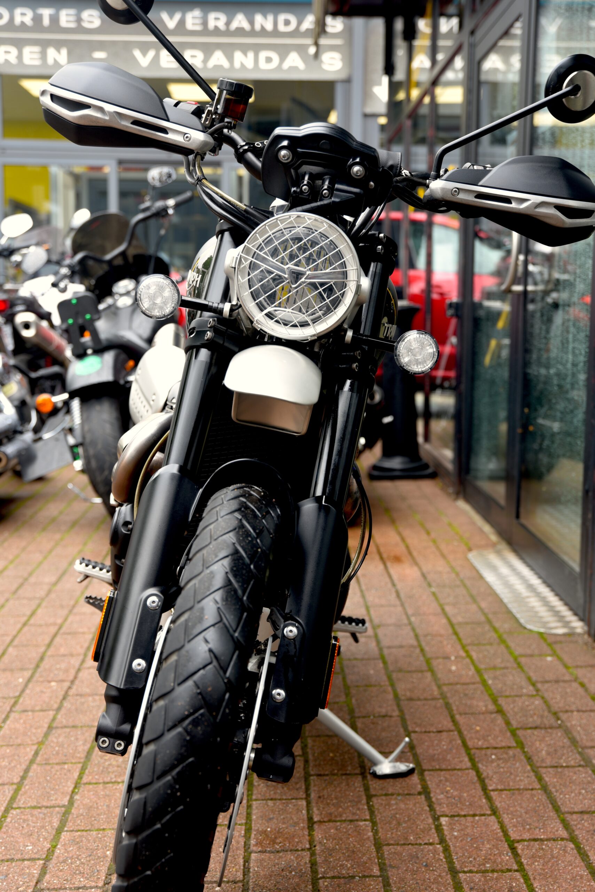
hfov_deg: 26.0
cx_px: 298
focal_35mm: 52
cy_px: 446
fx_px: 1288
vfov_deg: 38.2
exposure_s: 1/80
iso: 100
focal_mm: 52
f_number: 4.5
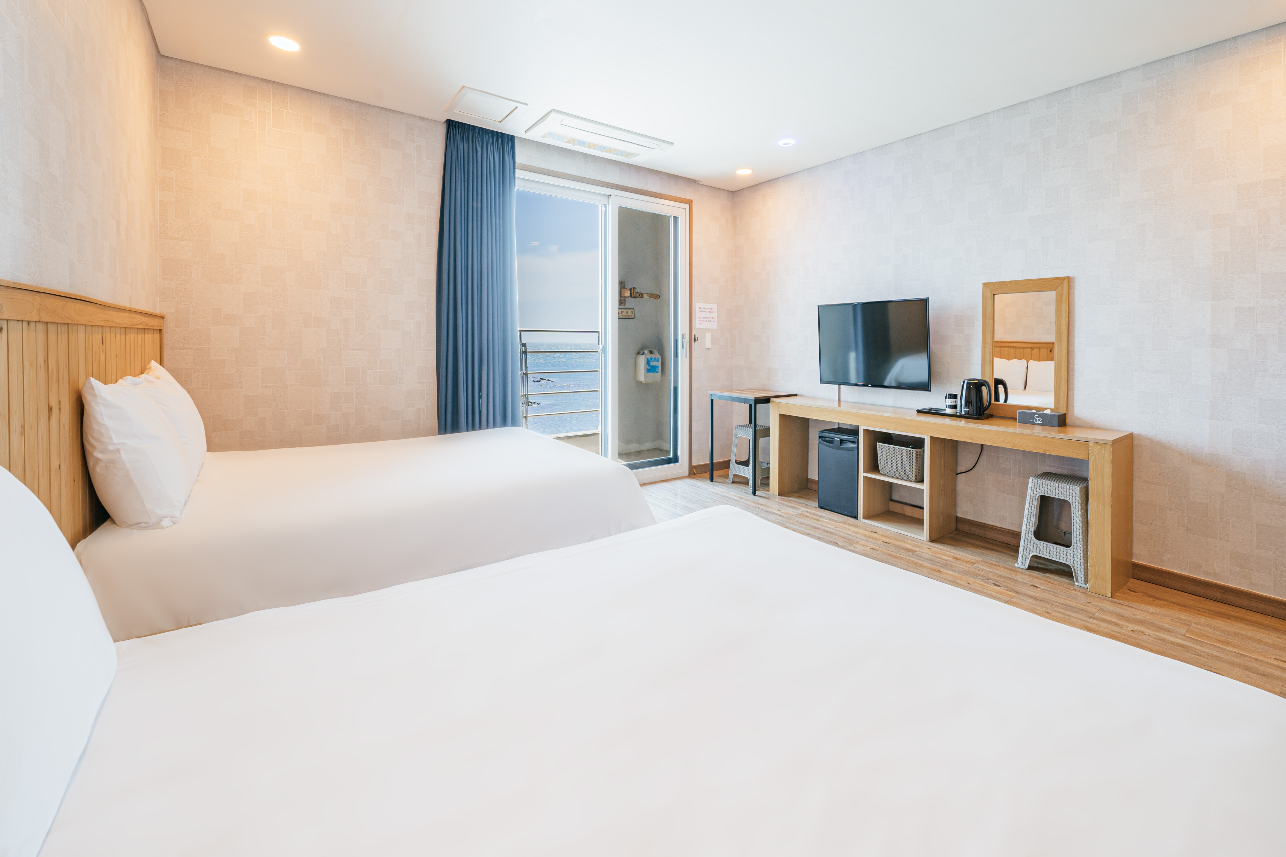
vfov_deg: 81.2
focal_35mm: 14
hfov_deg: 104.3
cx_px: 643
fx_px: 500
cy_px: 428
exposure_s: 1/2.5
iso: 100
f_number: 10
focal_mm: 14
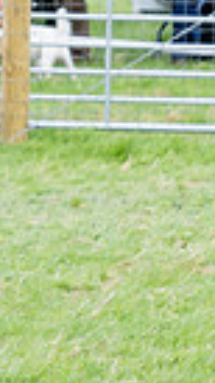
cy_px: -30
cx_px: -431
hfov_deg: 2.1
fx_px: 5710
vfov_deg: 3.8
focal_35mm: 563
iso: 400
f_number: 5.6
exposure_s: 1/400
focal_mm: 86
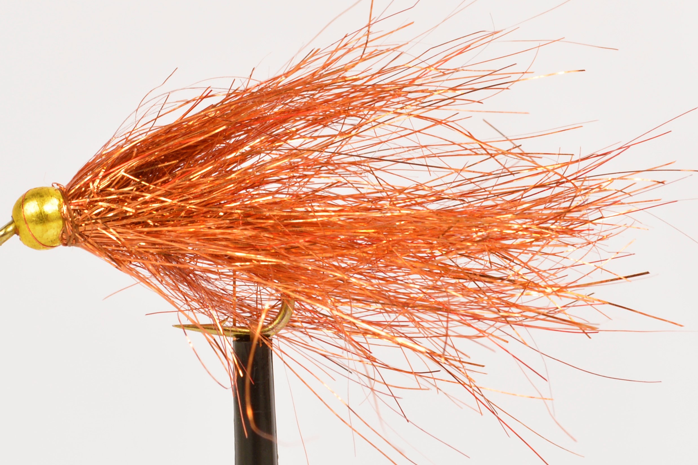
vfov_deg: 9.4
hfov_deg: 14.1
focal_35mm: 145
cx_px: 277
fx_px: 2811
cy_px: 114
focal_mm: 40
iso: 100
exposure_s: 1/25
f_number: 11
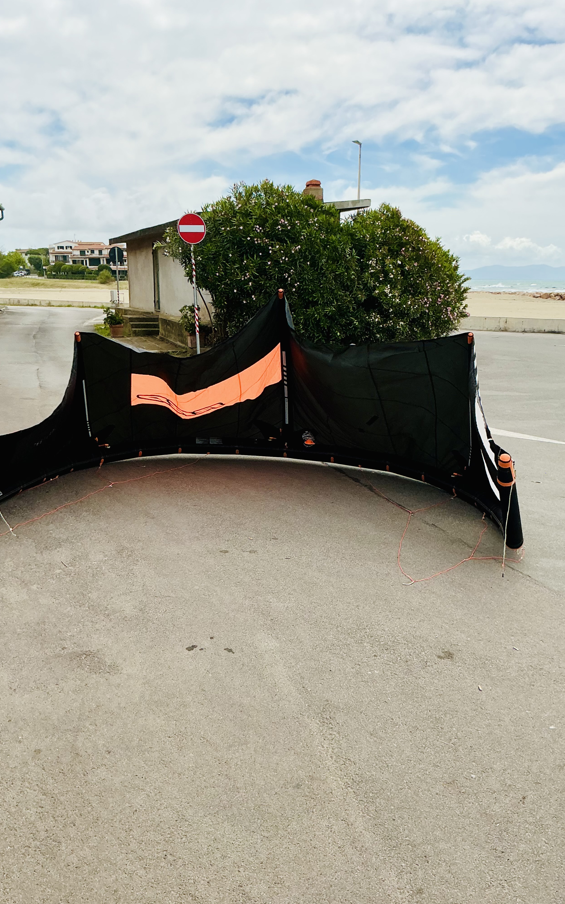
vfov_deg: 61.2
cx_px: 267
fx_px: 764
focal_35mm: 31
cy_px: 455
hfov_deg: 40.6
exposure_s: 1/2141
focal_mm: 3
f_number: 1.8
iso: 25
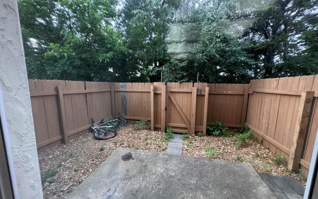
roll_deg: -1.0
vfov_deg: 74.7
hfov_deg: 101.5
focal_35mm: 15
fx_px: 130
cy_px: 105
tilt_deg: -6.6
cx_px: 159
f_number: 2.2
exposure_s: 1/120
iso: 160
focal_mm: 2.22
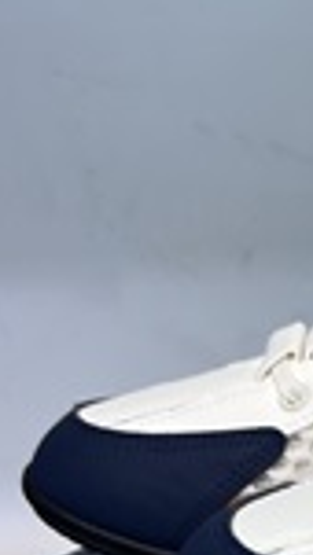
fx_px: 1386
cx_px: 654
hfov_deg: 11.4
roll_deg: -0.5
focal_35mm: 94
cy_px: 441
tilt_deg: -20.4
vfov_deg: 22.4
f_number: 1.5
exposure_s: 1/360
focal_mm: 5.7
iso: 50
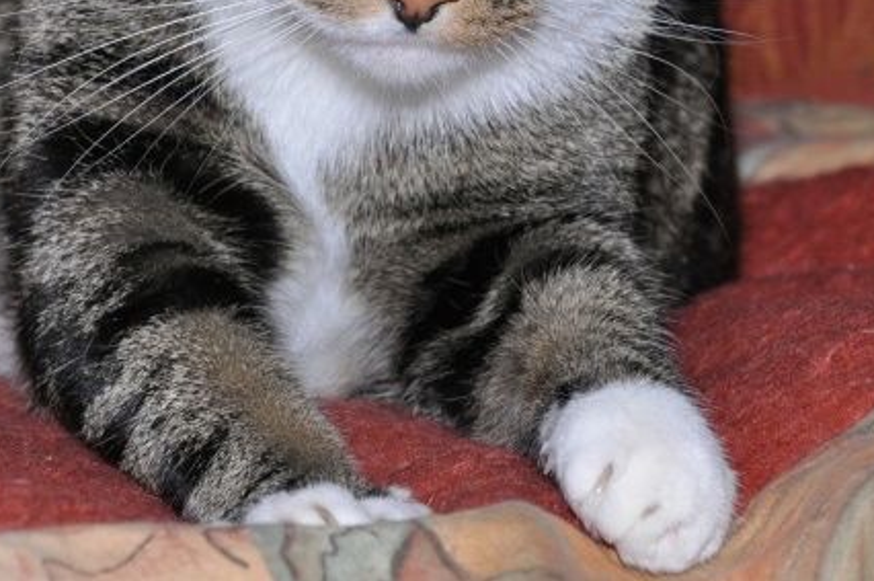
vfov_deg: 6.5
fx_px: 5068
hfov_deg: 9.9
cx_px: 343
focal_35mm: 209
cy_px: -31
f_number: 8
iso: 800
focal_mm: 66
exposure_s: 1/60
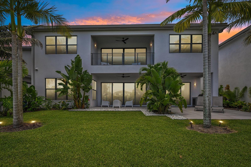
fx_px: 129
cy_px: 84
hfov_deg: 88.4
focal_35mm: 18
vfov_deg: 65.9
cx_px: 126
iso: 1250
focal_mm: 18.5
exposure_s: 1/1000
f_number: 8
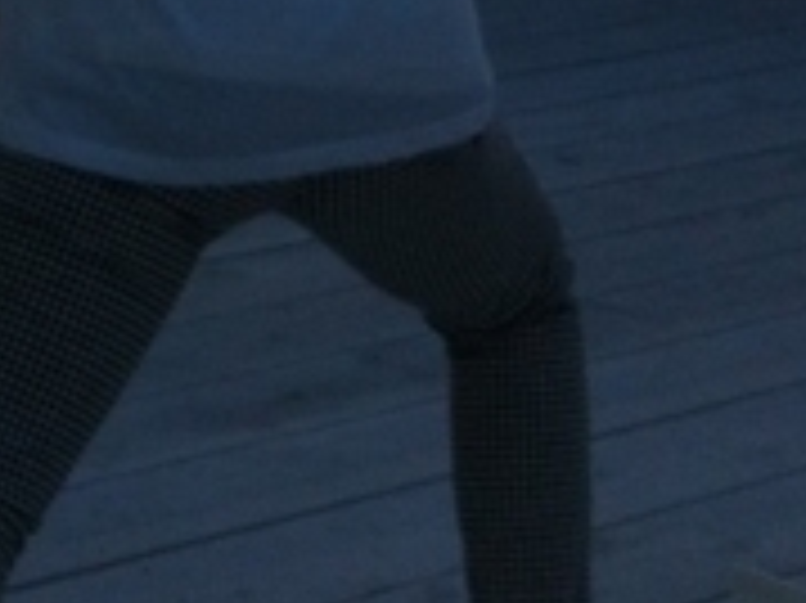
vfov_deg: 8.5
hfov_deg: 12.3
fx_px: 3630
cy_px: -918
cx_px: -225
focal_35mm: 156
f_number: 2.8
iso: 80
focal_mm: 3.85
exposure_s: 1/135
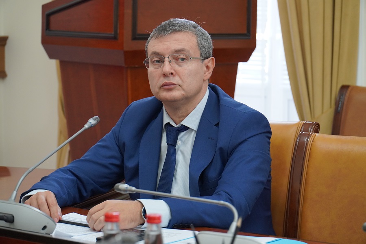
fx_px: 1128
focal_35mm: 111
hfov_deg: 18.4
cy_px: 122
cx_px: 183
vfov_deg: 12.3
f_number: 4
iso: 1600
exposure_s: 1/160
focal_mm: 74
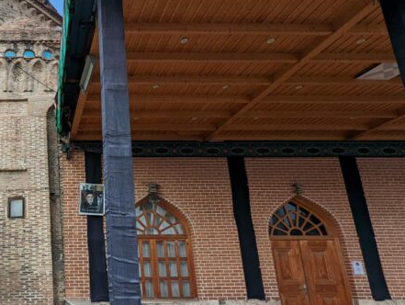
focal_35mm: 29
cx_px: 47
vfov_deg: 48.1
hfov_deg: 54.4
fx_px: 340
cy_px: 181
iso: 50
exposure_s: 1/1094
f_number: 2.2
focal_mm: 2.35
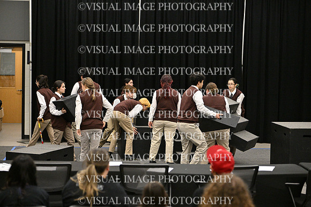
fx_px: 709
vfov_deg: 16.7
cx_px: 156
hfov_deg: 24.8
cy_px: 104
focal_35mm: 82
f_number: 2.7
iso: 6400
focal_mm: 82
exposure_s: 1/1000
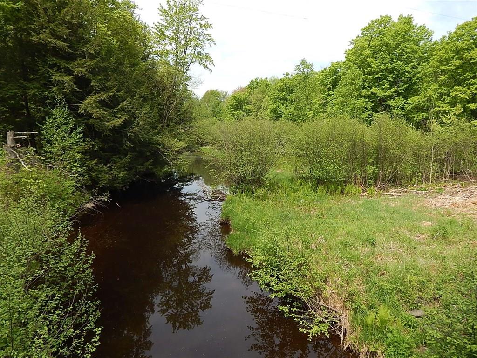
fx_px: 317
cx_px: 238
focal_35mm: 23
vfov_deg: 58.9
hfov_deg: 73.9
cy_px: 179
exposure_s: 1/800
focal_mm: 4
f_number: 3
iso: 125
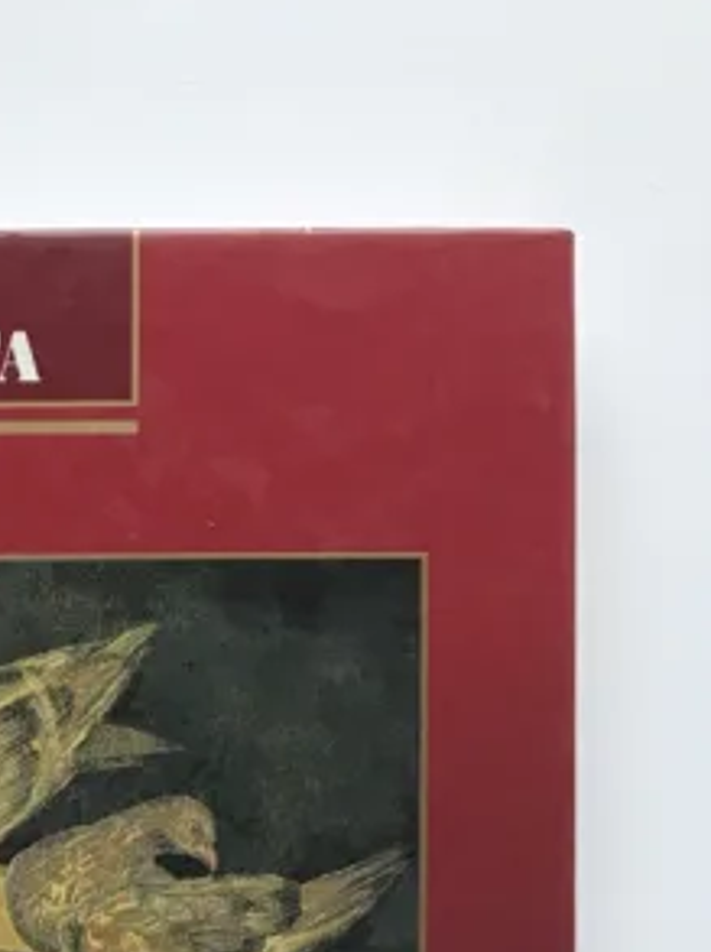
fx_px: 2690
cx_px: -273
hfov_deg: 14.3
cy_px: 1127
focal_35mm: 98
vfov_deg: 19.0
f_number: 1.8
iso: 25
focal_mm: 3.99
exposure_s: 1/33
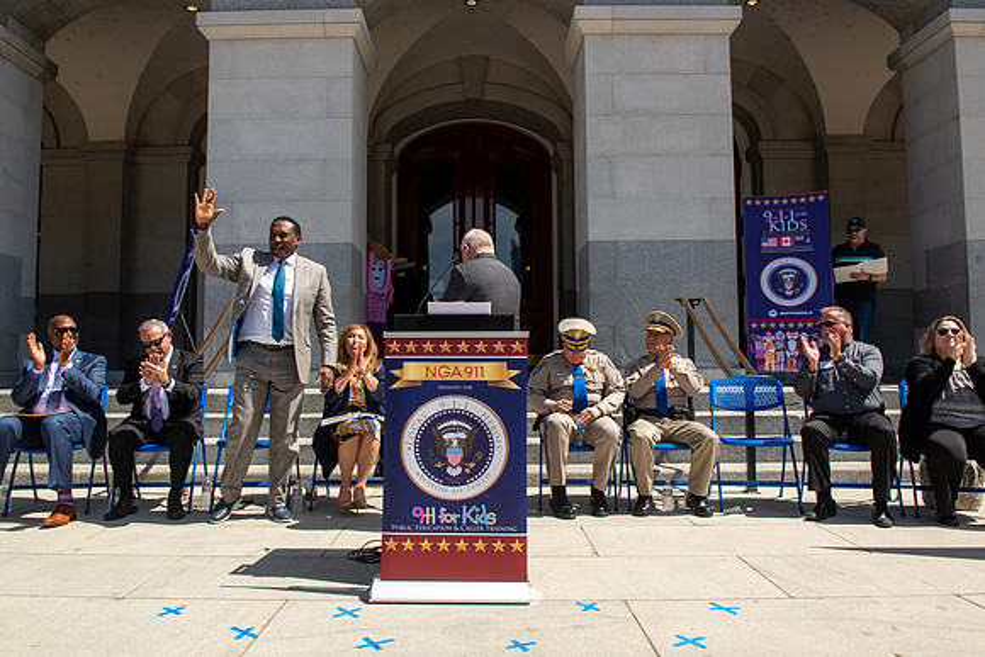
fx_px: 759
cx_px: 474
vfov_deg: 46.8
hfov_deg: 66.0
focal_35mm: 28
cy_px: 329
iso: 100
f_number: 8
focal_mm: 26
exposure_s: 1/250
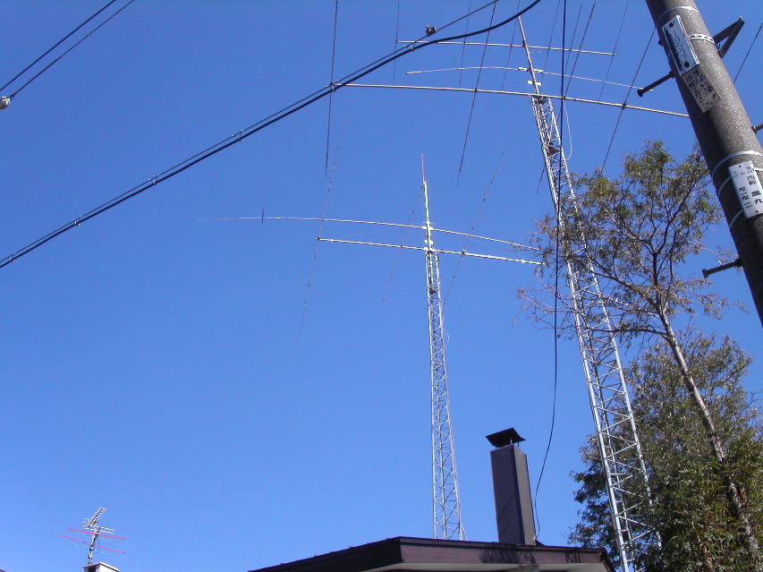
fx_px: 837
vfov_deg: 37.7
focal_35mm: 38
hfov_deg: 49.0
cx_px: 382
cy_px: 286
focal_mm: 7.8
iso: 100
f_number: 8
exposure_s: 1/250
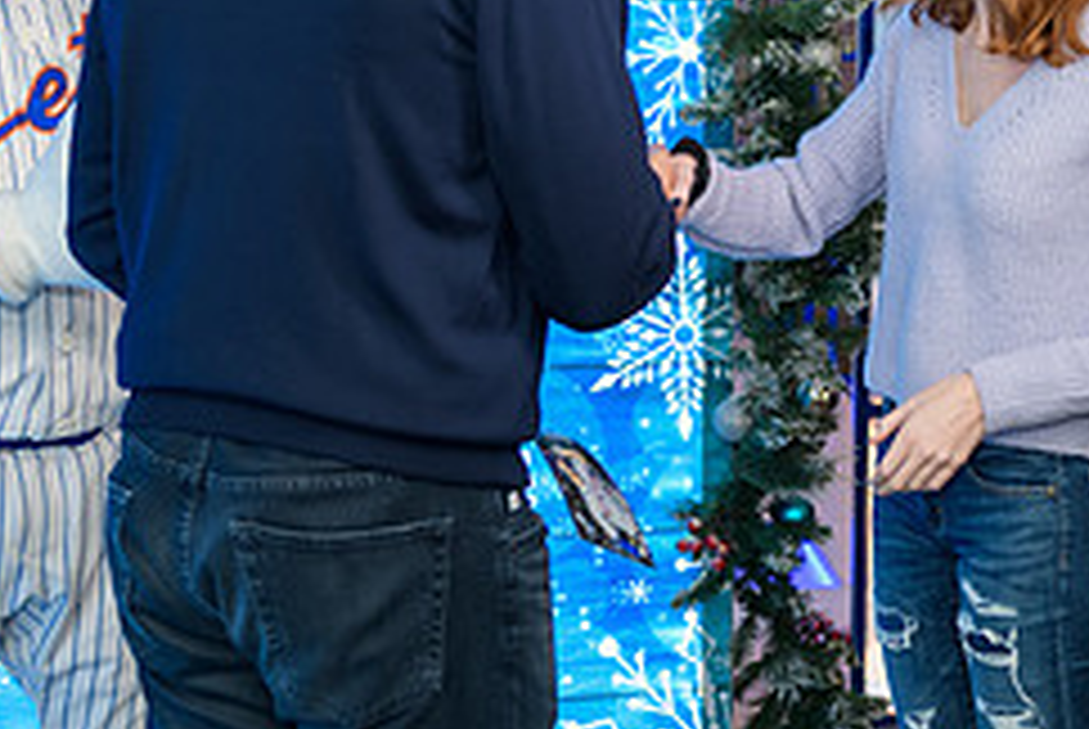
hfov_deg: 22.0
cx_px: 918
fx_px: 2756
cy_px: -16
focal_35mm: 91
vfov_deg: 14.8
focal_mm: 38
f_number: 3.2
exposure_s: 1/125
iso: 400
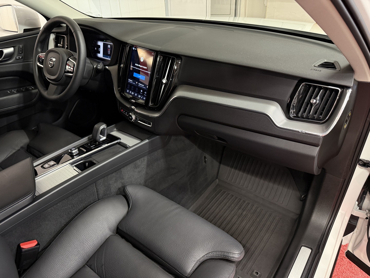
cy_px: 139
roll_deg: +2.2
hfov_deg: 71.6
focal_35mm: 24
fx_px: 257
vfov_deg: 56.8
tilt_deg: -32.1
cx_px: 185
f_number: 1.78
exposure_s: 1/60
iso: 400
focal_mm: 6.76
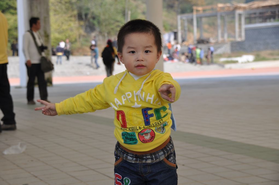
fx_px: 604
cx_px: 140
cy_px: 92
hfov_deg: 26.0
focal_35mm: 78
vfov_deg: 17.4
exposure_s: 1/500
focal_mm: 52
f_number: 4.8
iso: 200
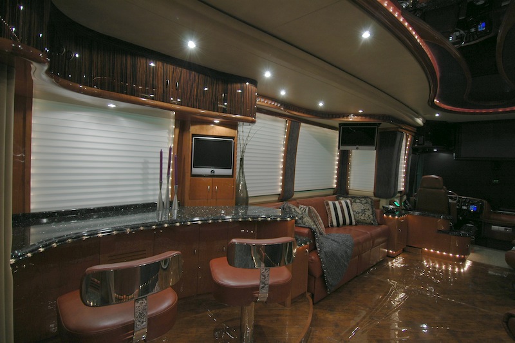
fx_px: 257
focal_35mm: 18
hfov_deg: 90.0
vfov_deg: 67.3
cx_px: 258
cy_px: 172
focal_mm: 12
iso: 200
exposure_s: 1/10
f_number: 4
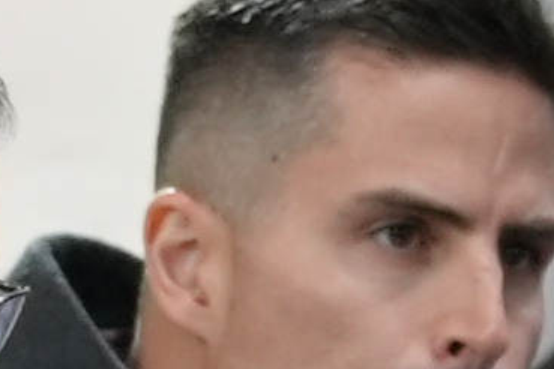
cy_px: 832
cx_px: 98
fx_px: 19419
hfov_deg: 1.6
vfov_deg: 1.1
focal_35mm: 1262
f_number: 5
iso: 2000
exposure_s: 1/200
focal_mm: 112
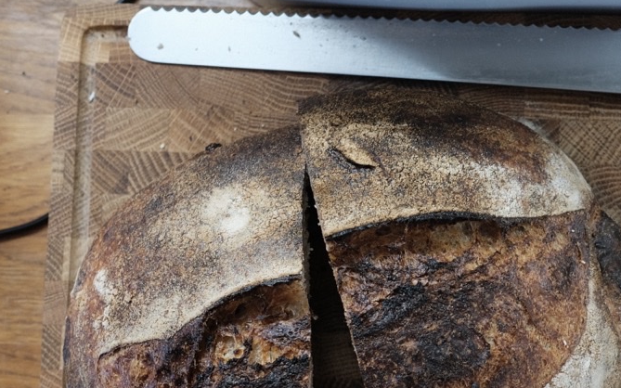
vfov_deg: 19.9
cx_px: 538
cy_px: 345
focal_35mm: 64
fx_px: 1083
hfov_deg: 30.8
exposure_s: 1/61
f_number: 4
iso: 800
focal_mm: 23
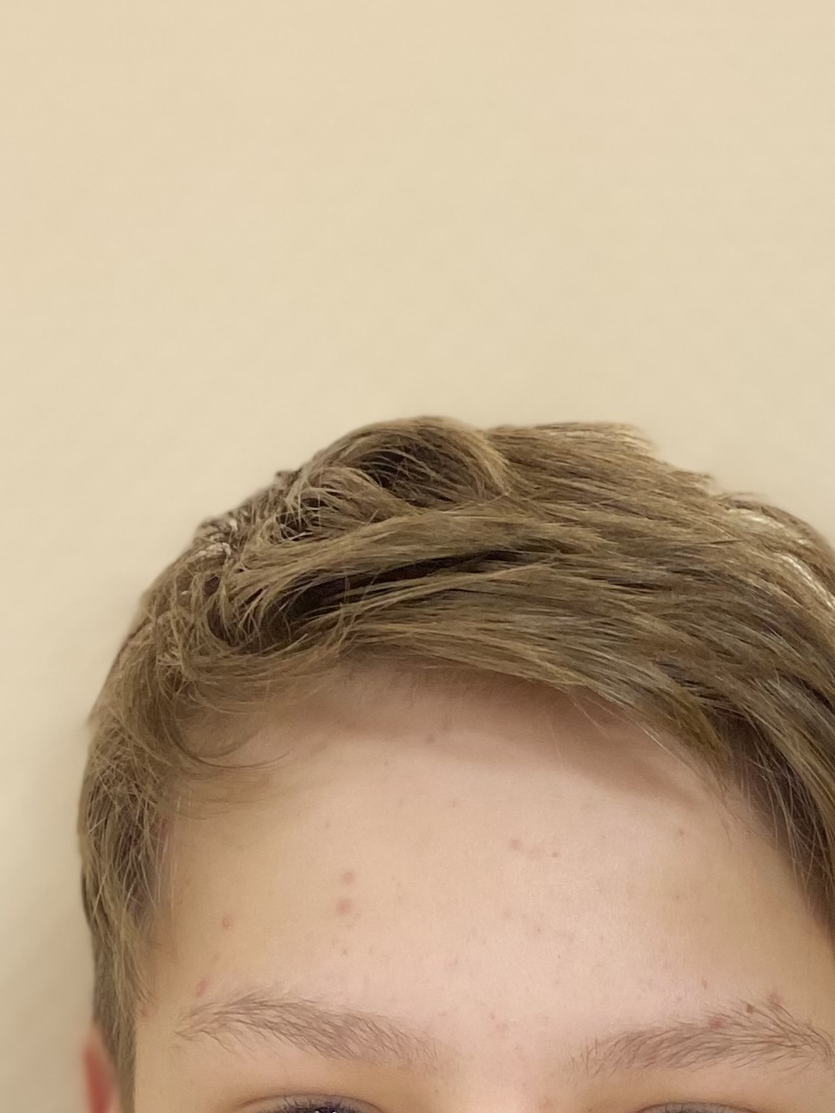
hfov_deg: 18.2
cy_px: 1472
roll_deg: +0.0
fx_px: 2604
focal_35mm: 81
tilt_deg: -10.2
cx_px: 464
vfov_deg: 21.6
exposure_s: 1/50
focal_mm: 4.25
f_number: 1.8
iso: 100
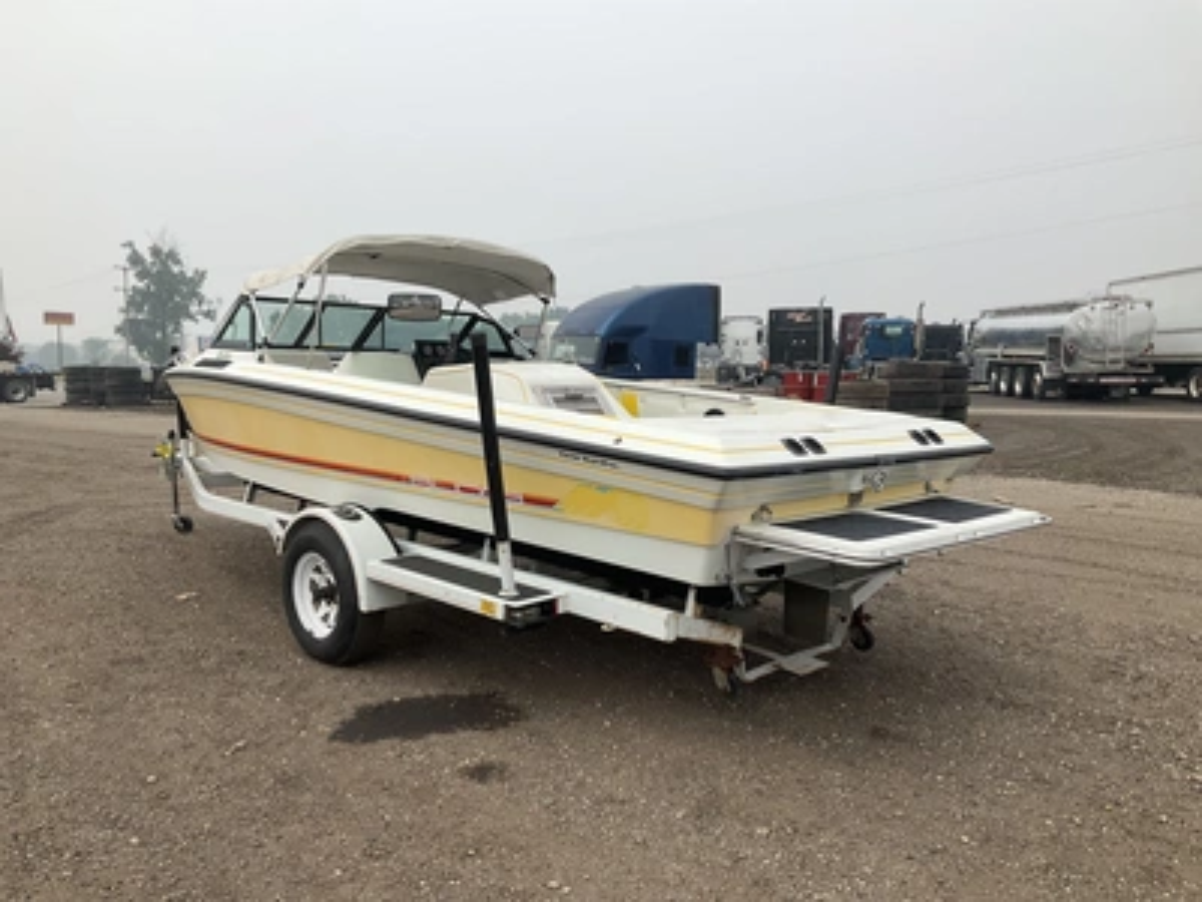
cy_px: 451
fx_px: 1007
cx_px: 601
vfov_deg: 48.2
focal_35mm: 29
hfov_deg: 61.7
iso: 25
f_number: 1.8
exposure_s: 1/1786
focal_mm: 3
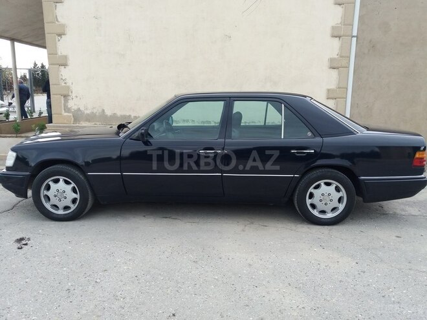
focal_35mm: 28
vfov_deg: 49.7
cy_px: 160
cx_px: 214
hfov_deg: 63.4
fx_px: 345
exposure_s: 1/136
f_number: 1.9
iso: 64
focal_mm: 3.7
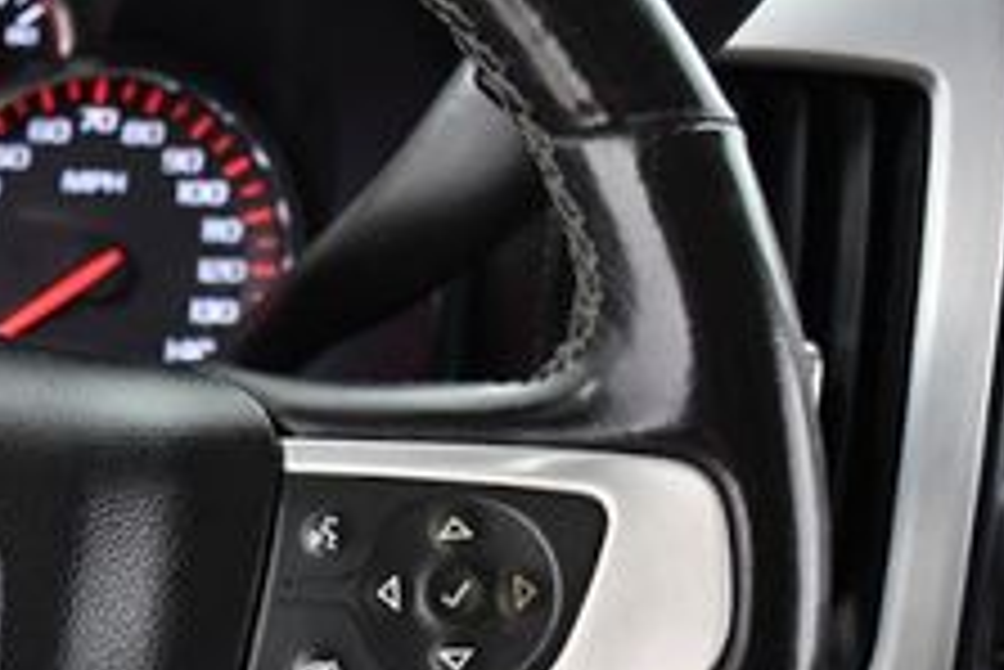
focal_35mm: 112
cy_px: 807
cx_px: -306
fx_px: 3125
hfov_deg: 17.1
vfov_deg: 12.0
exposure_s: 1/60
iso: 2500
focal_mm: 26
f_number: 4.5
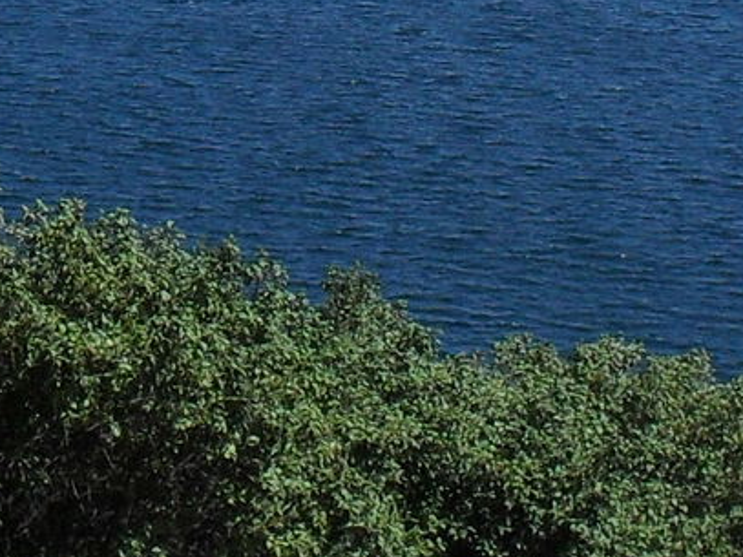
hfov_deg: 11.9
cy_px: -292
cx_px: 175
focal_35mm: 165
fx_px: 3541
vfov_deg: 8.8
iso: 100
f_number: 8.4
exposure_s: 1/250
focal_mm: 6.3
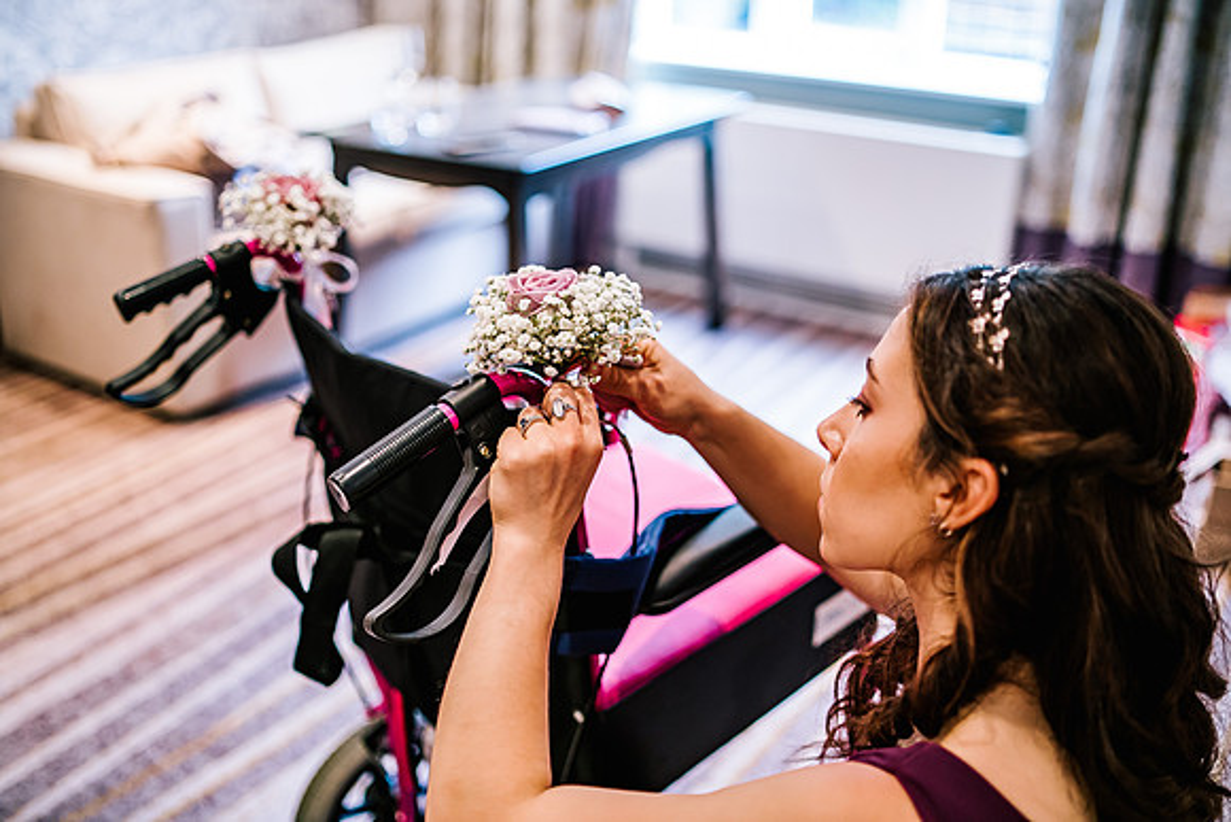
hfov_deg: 54.4
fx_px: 1197
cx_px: 616
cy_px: 411
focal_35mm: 35
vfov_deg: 37.9
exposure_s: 1/250
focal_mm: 35
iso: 1000
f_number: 1.6
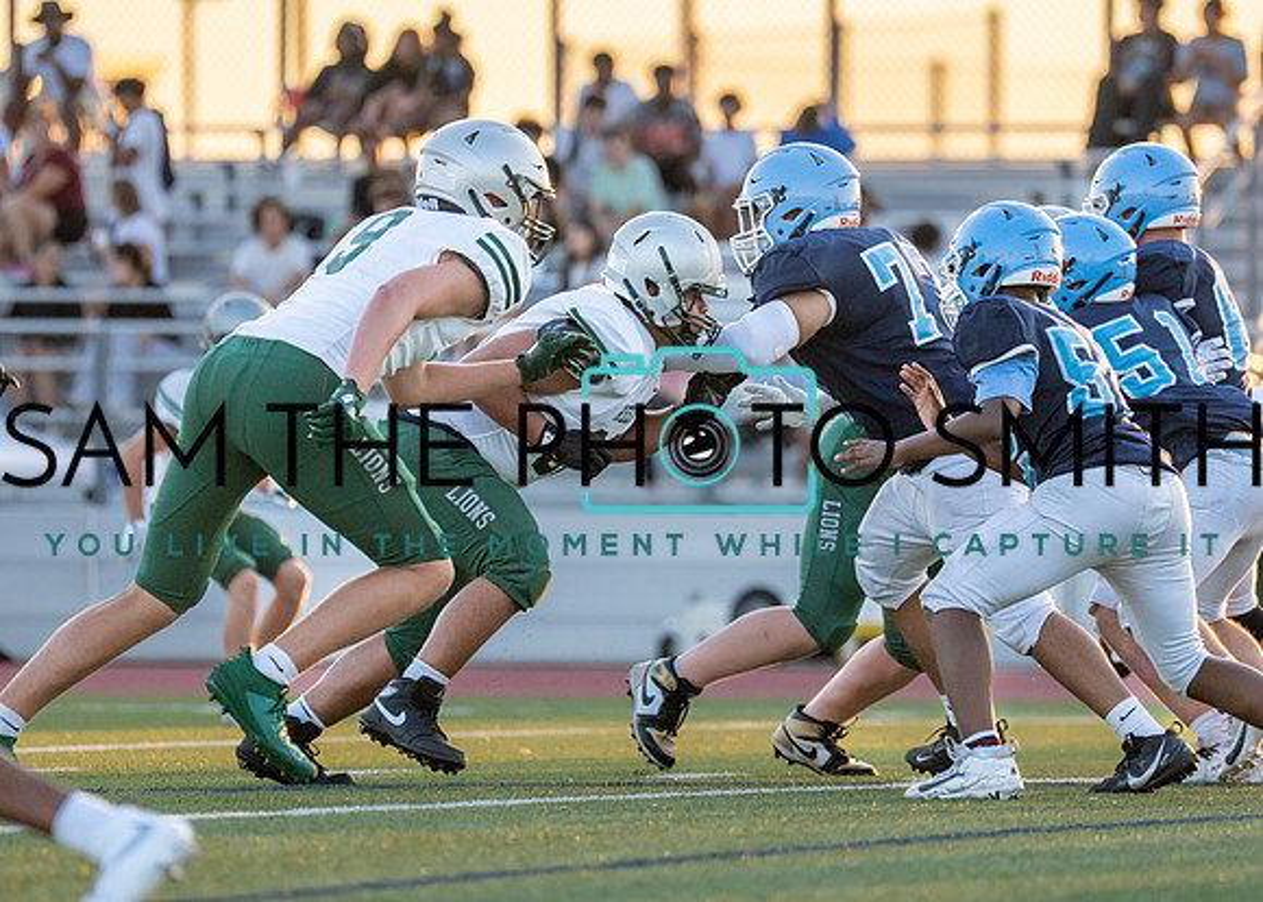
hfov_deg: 5.3
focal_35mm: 378
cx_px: 721
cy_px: 455
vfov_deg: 3.8
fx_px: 13560
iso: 800
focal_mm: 200
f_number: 2.8
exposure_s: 1/2000
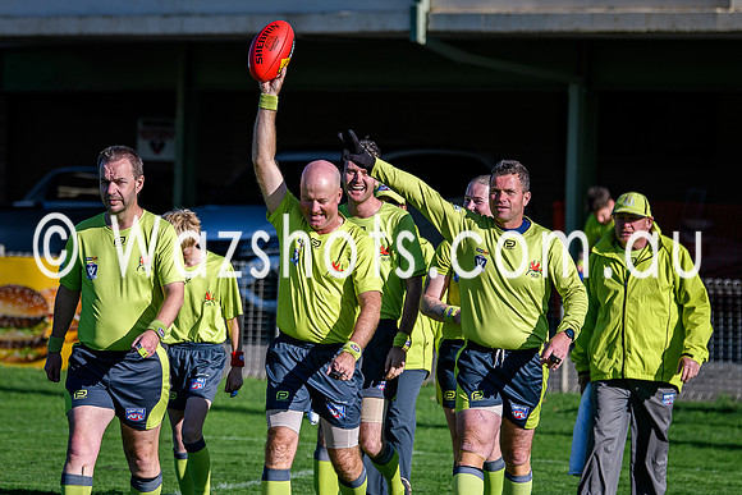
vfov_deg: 5.1
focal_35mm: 269
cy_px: 282
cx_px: 298
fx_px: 5548
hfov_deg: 7.7
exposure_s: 1/3200
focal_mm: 125
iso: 200
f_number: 2.8
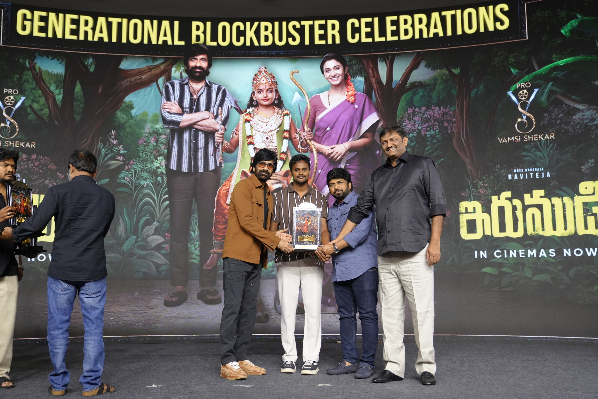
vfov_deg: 35.9
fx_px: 615
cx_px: 299
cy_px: 200
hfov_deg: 51.9
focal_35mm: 37
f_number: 3.5
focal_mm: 37
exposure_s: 1/160
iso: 1600
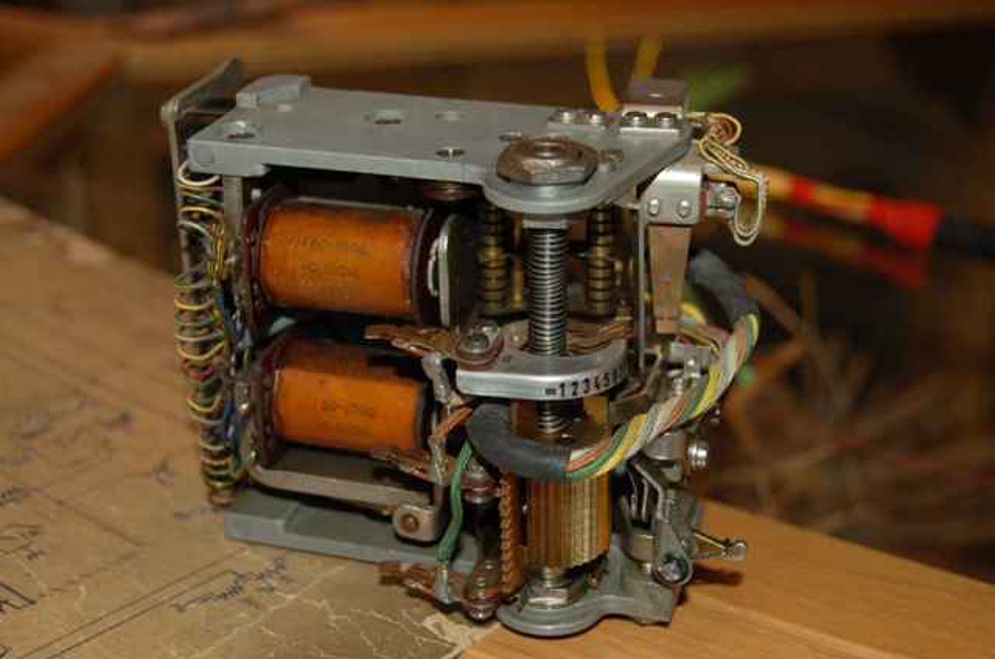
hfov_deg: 33.5
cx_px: 498
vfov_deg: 22.5
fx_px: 1655
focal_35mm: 60
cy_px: 330
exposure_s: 1/60
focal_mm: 40
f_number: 5
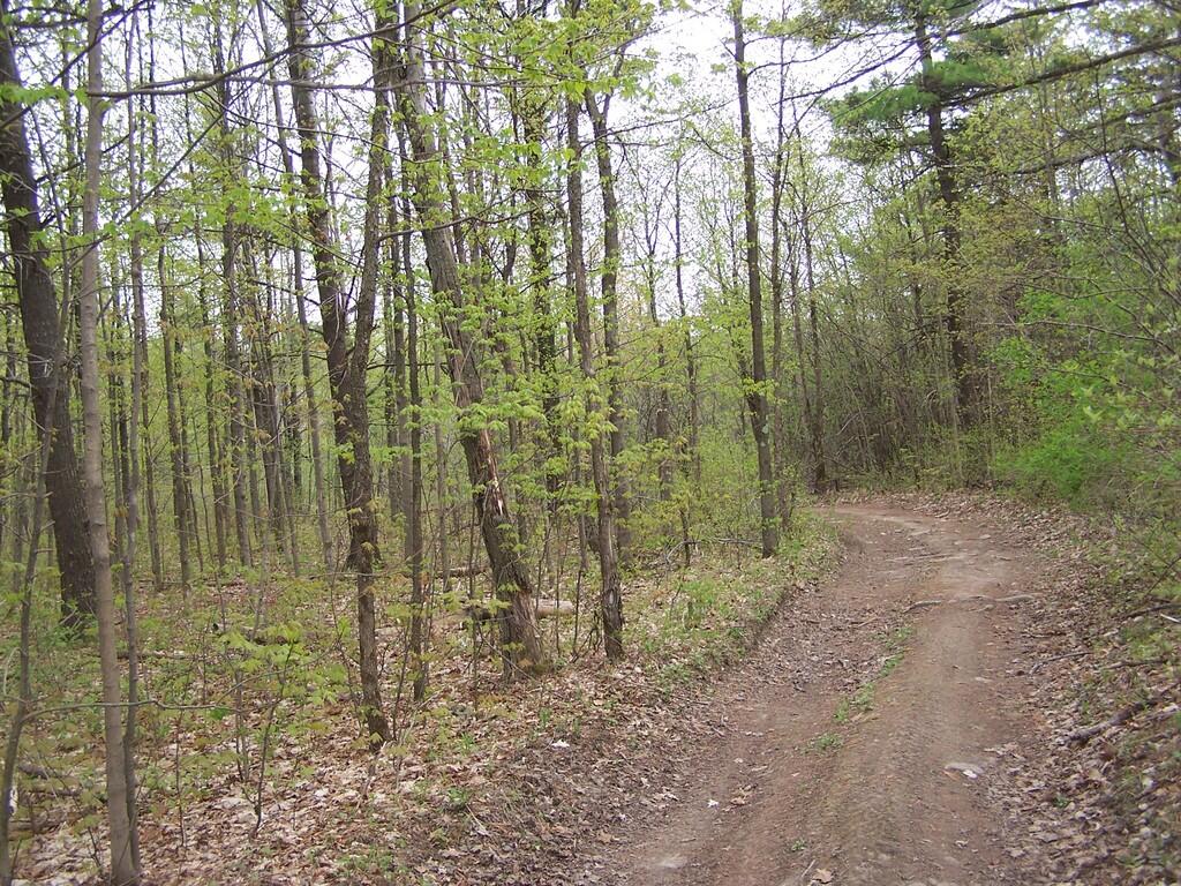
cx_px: 590
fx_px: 1296
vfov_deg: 37.7
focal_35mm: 38
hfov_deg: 49.0
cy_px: 443
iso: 80
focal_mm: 6.3
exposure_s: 1/160
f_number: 2.8
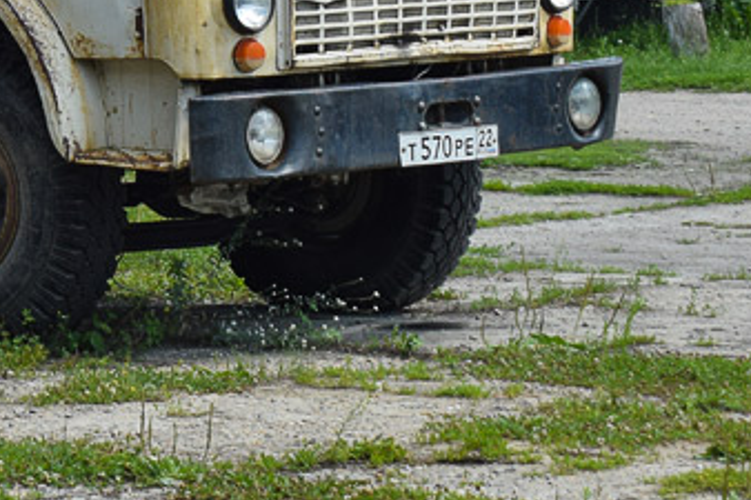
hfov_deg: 10.8
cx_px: -533
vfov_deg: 7.4
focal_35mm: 181
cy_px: -260
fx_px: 3774
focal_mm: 34
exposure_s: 1/500
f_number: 6.3
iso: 200
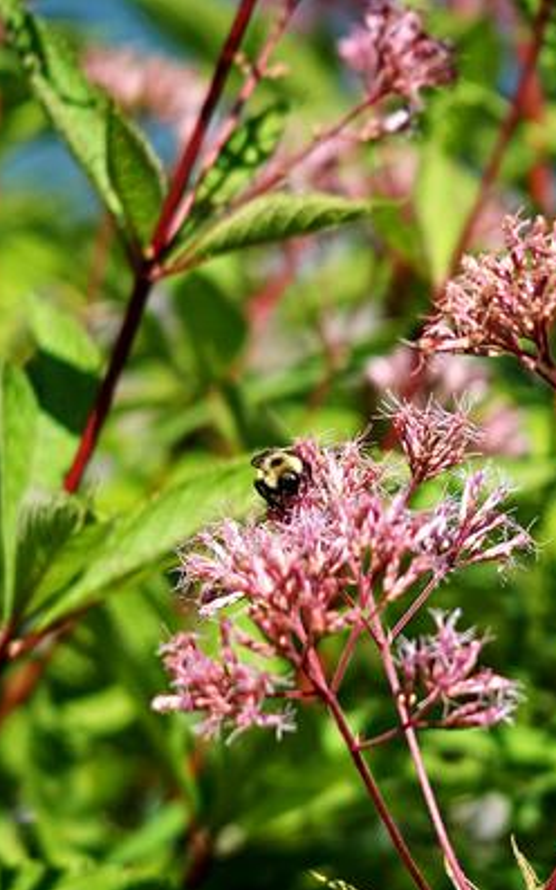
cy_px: 446
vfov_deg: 6.6
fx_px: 7761
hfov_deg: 4.1
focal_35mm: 320
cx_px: 244
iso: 100
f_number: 4
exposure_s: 1/800
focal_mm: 64.3
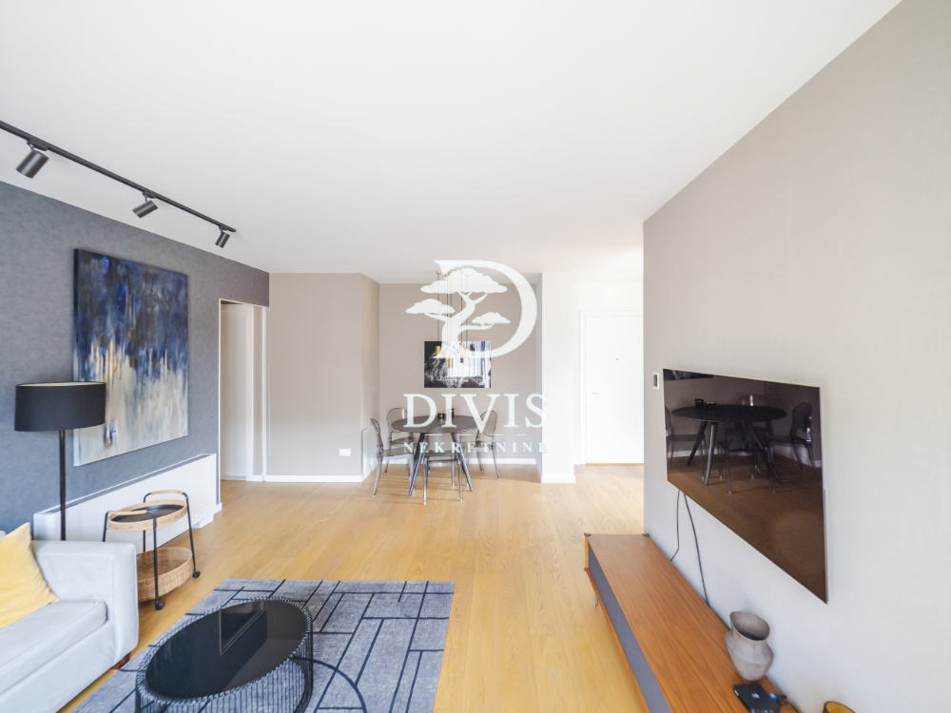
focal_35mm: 14
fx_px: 385
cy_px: 356
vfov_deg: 85.7
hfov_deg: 102.1
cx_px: 476
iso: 400
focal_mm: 7
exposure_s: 1/20
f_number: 4
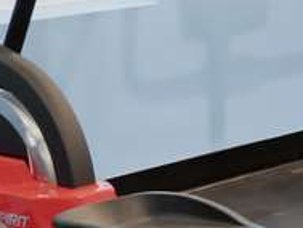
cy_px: -87
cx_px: 814
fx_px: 1401
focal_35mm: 160
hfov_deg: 10.1
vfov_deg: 9.1
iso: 400
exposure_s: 1.5
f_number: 8
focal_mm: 14
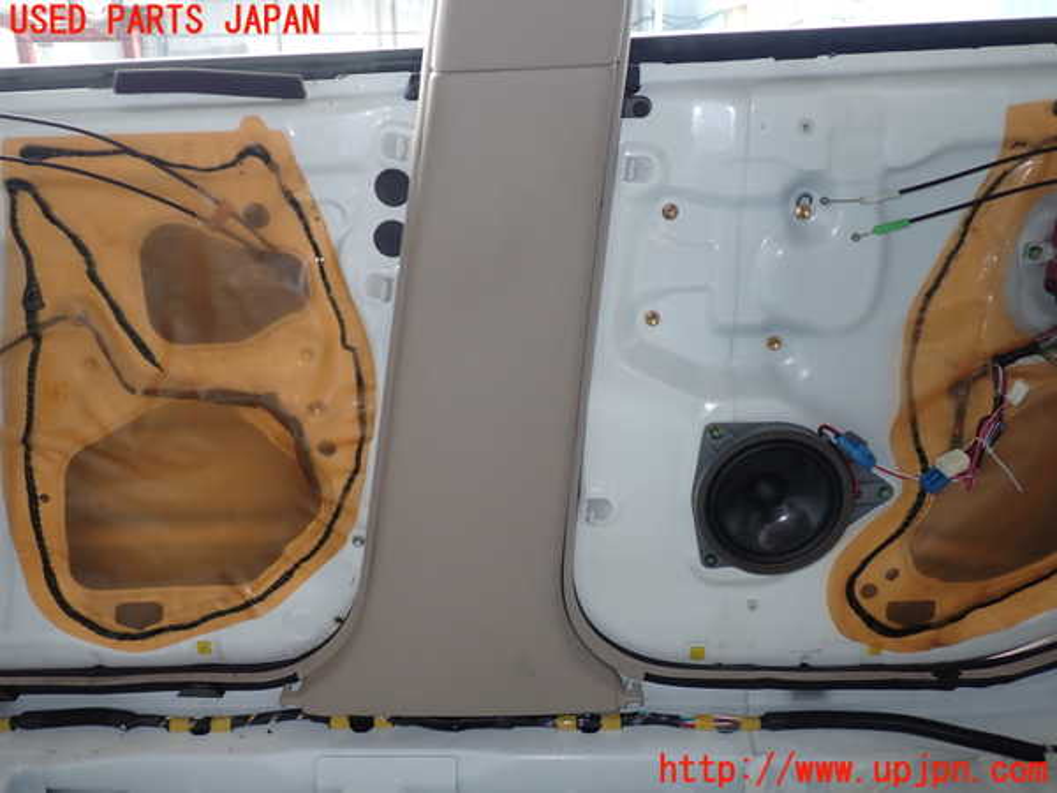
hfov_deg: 60.0
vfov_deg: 46.8
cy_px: 396
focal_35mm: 30
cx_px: 528
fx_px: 916
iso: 125
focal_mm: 5.4
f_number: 2.3
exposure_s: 1/60
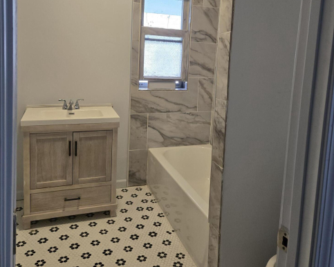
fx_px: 306
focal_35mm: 31
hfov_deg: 57.2
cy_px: 88
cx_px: 164
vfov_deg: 46.3
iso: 125
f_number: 1.8
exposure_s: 1/180
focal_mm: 5.4
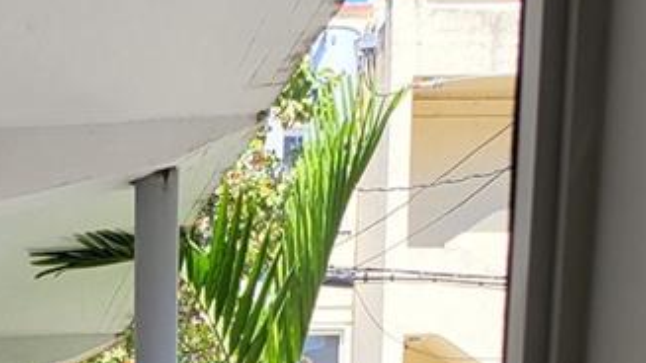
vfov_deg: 10.4
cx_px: 22
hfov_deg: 21.5
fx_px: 1645
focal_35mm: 96
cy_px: 945
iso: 40
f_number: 1.8
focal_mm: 5
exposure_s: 1/450
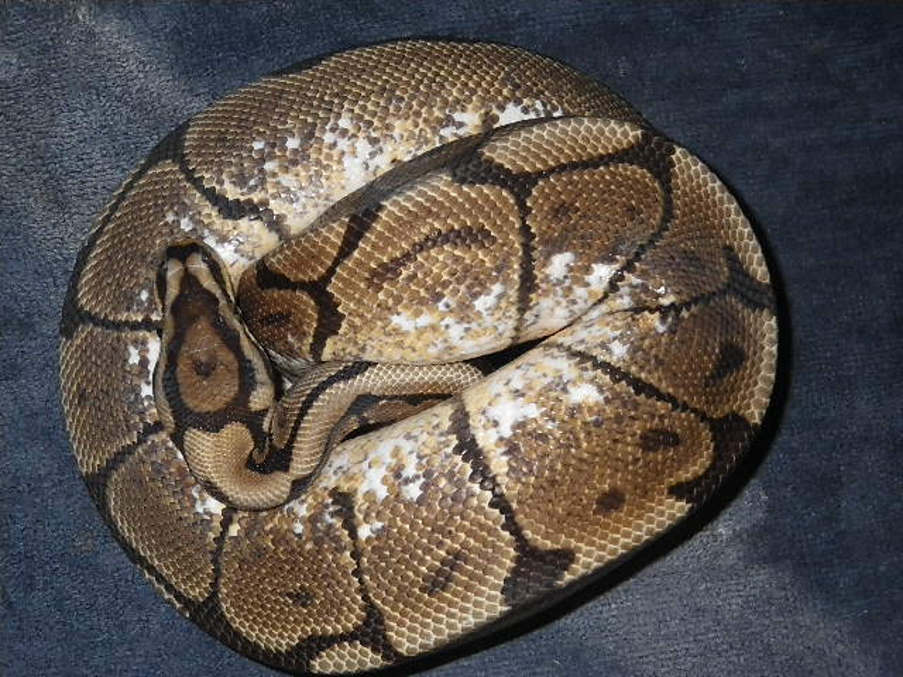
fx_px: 2009
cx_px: 452
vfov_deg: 19.1
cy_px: 338
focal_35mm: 77
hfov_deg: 25.3
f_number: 4.8
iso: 400
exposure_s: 1/100
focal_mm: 13.7
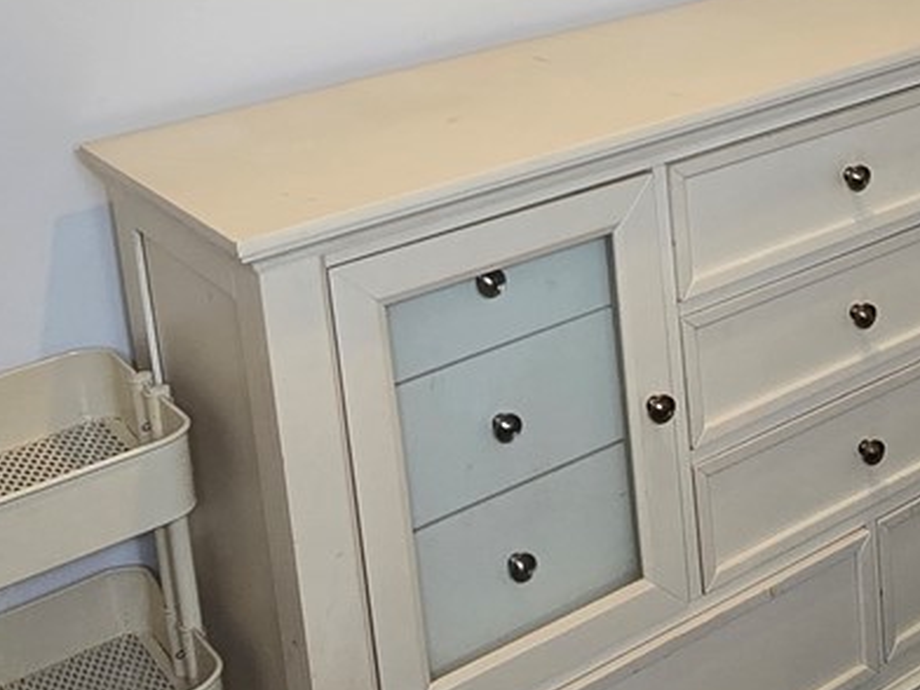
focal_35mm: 53
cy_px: -54
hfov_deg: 35.3
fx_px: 1409
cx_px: 702
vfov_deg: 25.6
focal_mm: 2.2
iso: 160
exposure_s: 1/60
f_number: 2.2
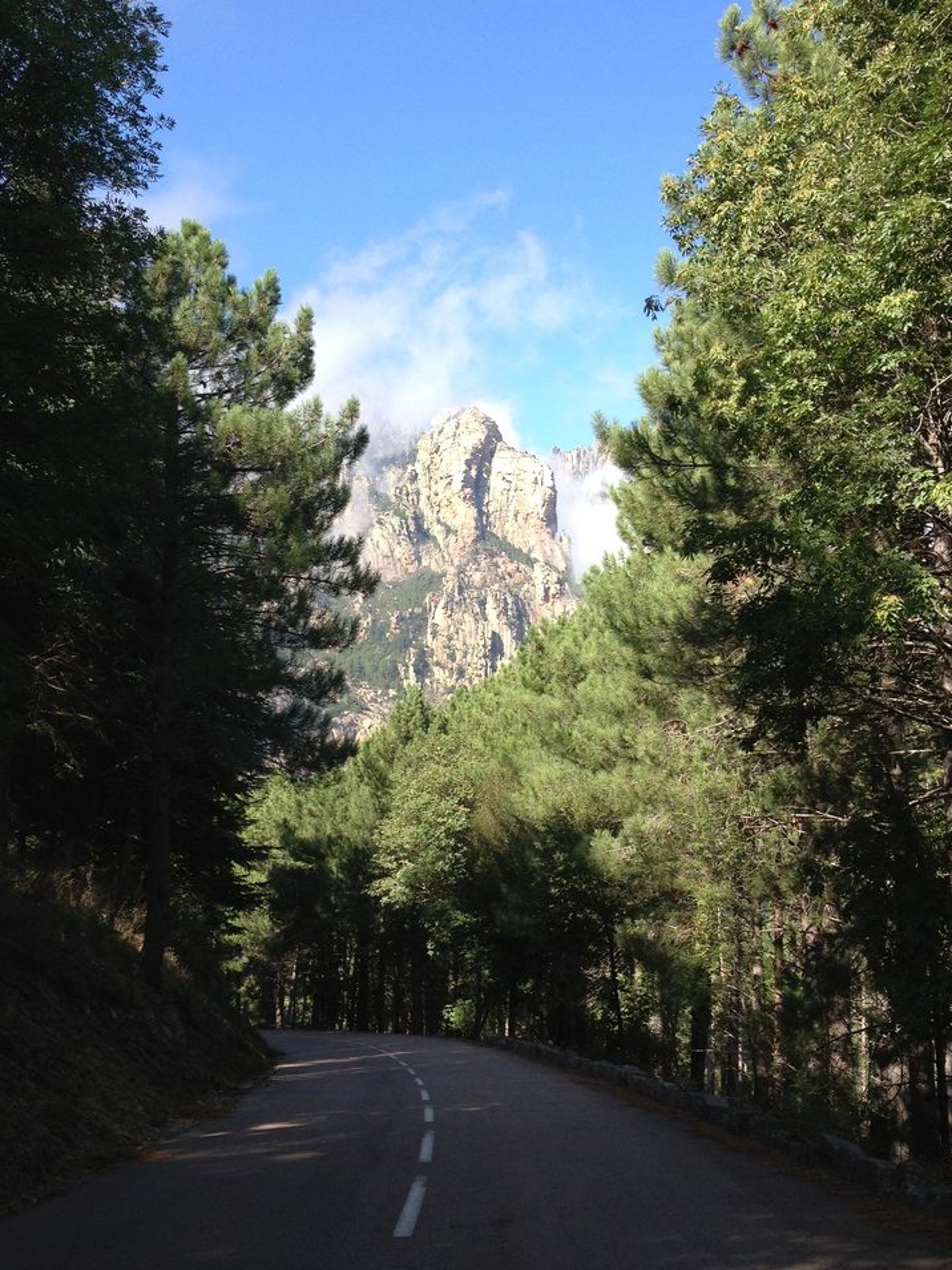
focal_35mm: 44
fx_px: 1614
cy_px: 642
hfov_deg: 32.8
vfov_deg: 42.9
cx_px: 427
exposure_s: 1/587
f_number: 2.4
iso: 64
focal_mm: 4.28
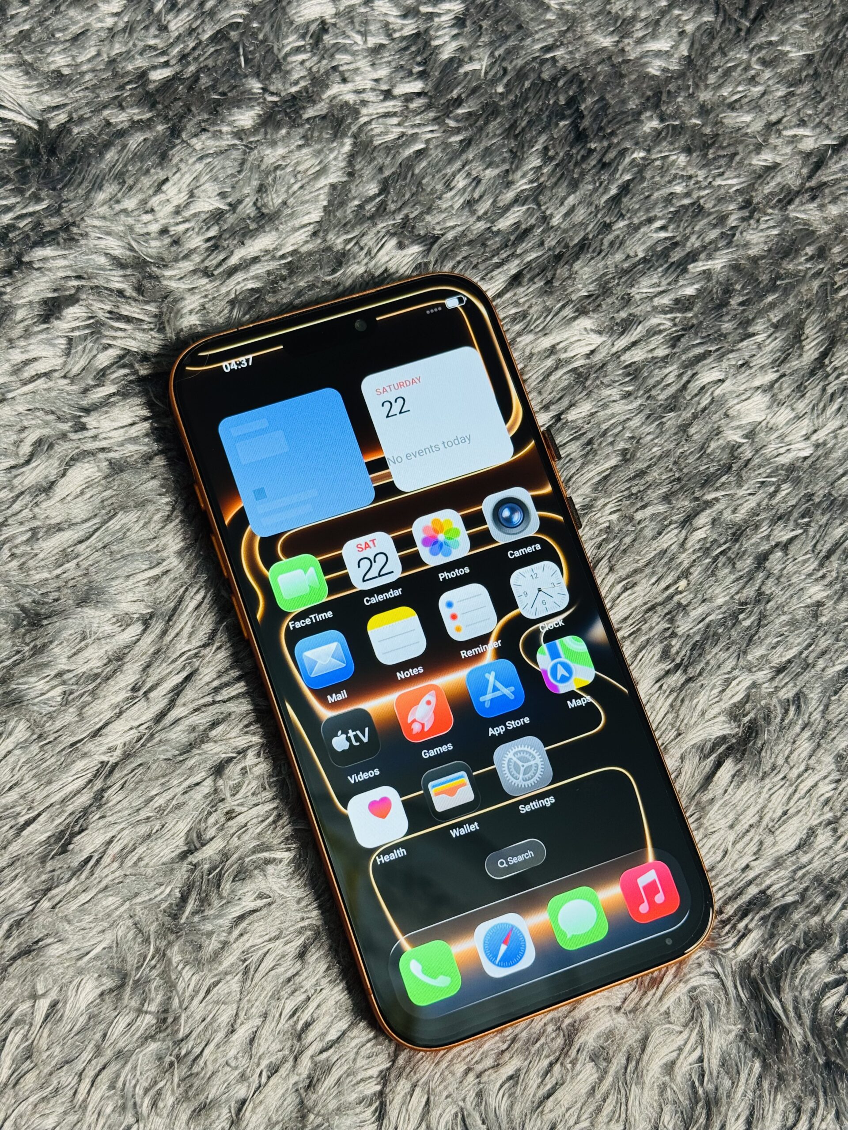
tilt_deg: -73.6
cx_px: 424
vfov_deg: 39.7
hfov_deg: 30.3
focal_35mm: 48
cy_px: 565
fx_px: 1568
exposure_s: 1/78
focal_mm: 6.76
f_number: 1.78
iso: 64
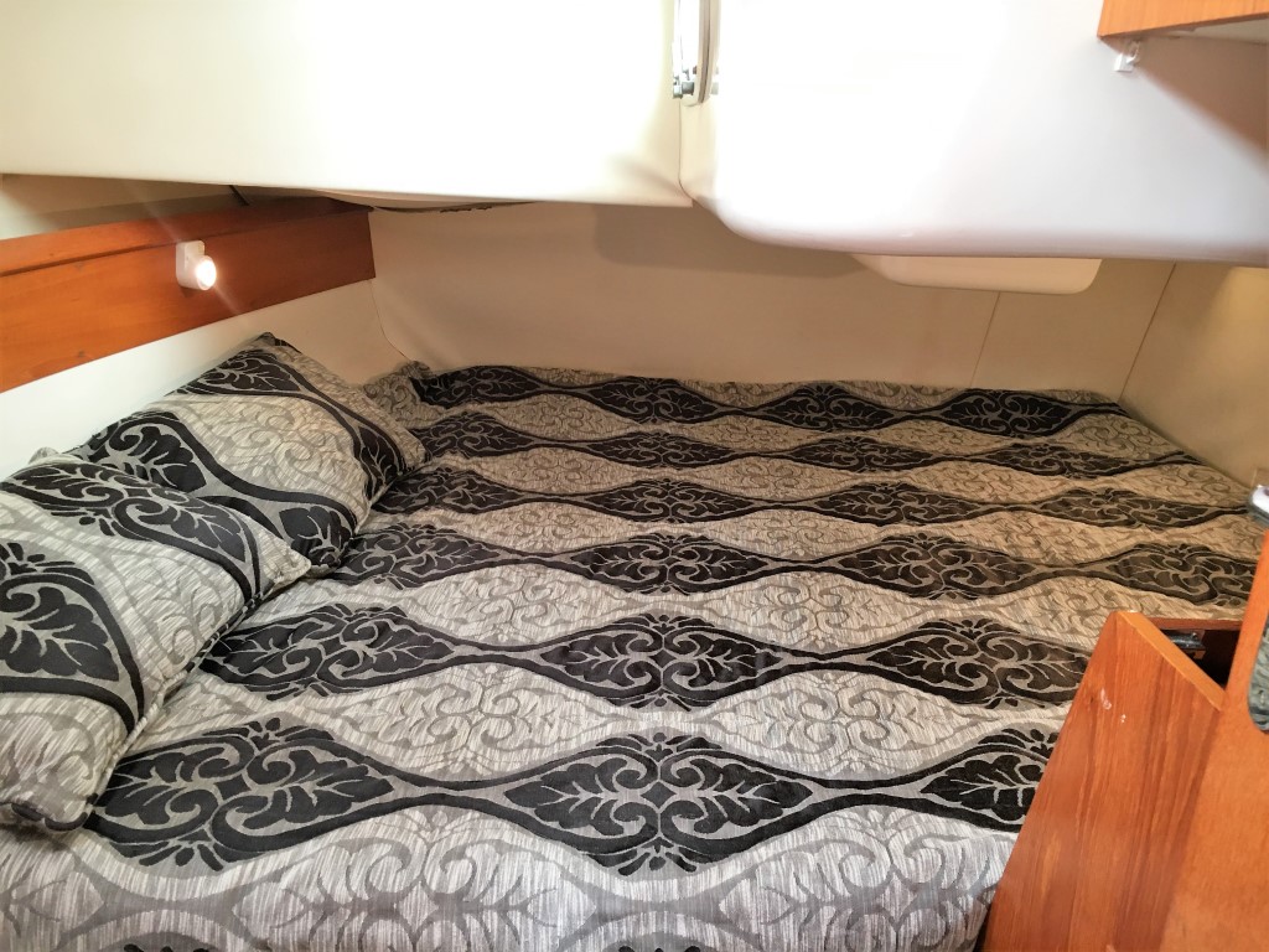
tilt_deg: -18.9
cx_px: 634
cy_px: 476
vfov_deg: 48.2
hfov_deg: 61.7
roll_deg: -3.6
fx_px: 1063
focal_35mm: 29
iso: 125
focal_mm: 4.15
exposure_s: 1/33
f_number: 2.2
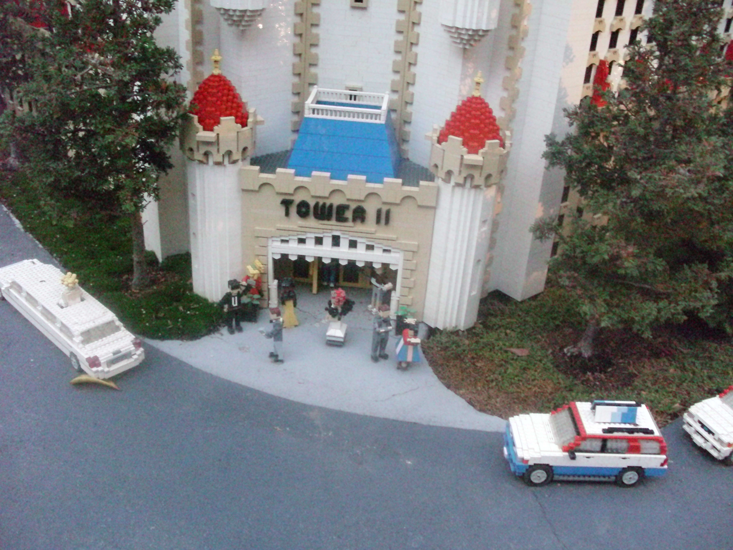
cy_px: 275
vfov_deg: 37.7
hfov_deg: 49.0
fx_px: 805
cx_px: 366
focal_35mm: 38
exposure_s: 1/33
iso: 1600
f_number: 3.1
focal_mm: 6.3
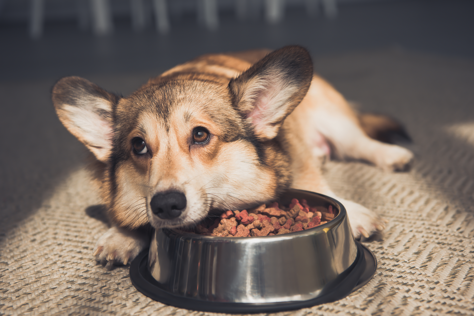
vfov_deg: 21.9
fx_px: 817
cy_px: 158
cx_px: 237
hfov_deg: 32.4
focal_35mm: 62
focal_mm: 62
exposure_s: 1/400
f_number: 4.5
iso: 250
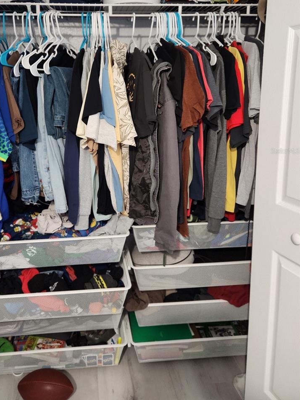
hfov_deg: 47.8
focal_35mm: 29
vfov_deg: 60.9
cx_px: 112
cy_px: 151
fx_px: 335
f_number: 1.8
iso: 640
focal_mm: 5.4
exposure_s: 1/40
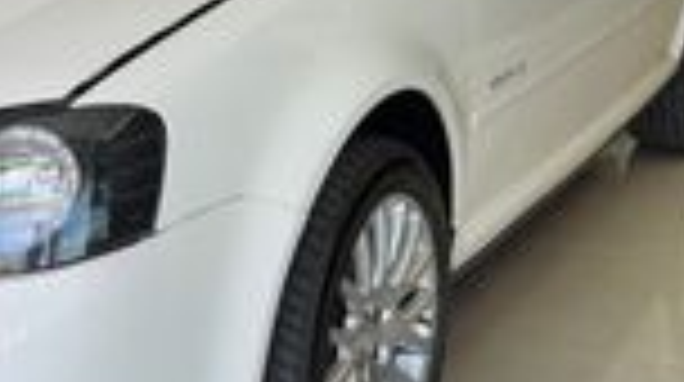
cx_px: 112
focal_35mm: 81
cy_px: -63
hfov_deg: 25.7
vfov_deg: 14.4
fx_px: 1467
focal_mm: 6.76
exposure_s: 1/325
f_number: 1.78
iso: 80
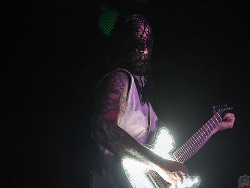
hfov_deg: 22.0
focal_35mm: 89
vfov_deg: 16.6
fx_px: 643
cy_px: 83
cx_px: 134
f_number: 3.5
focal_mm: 70
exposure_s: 1/200
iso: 2000
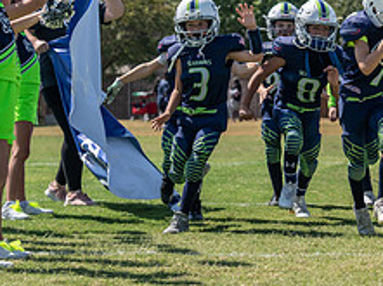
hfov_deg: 11.1
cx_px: 371
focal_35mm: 177
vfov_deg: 8.4
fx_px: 1955
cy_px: 88
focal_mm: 70
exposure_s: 1/1250
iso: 100
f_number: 4
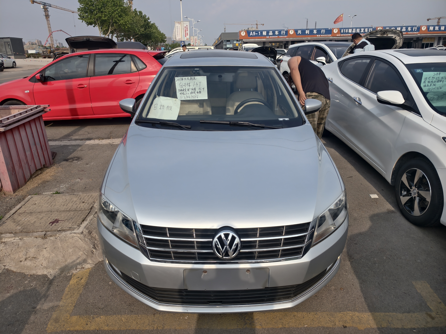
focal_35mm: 23
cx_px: 223
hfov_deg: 73.9
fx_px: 296
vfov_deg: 58.9
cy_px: 167
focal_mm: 5.6
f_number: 1.57
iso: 72
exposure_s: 1/3195
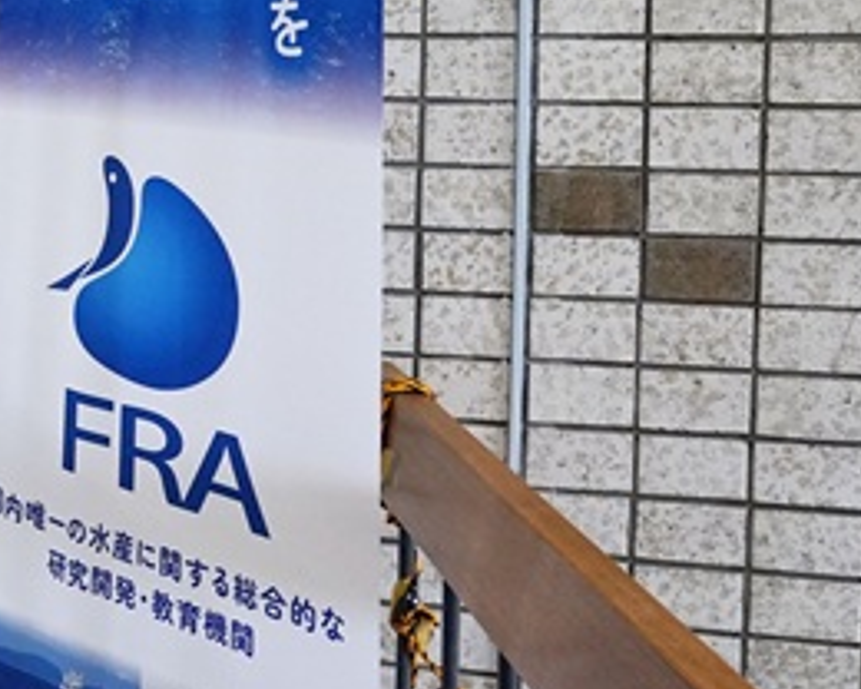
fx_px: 1886
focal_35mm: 74
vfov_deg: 20.5
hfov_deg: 22.4
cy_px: 136
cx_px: -318
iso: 2500
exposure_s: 1/200
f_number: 4
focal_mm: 20
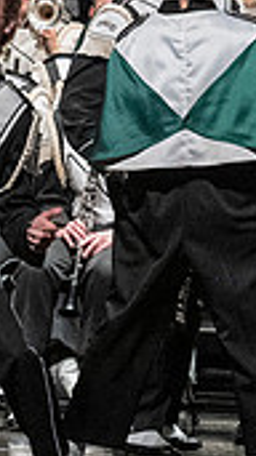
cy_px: 117
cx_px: -443
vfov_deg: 2.9
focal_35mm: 745
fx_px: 9004
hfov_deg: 1.6
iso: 4000
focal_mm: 140
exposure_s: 1/500
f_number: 4
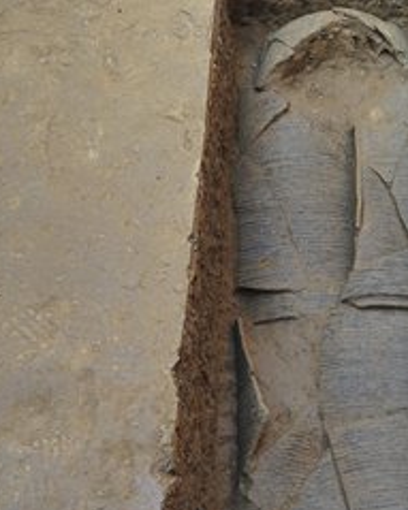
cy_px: 324
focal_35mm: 49
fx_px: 740
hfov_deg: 29.9
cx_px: 340
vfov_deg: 37.8
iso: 400
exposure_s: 1/40
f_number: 4.5
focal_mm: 25
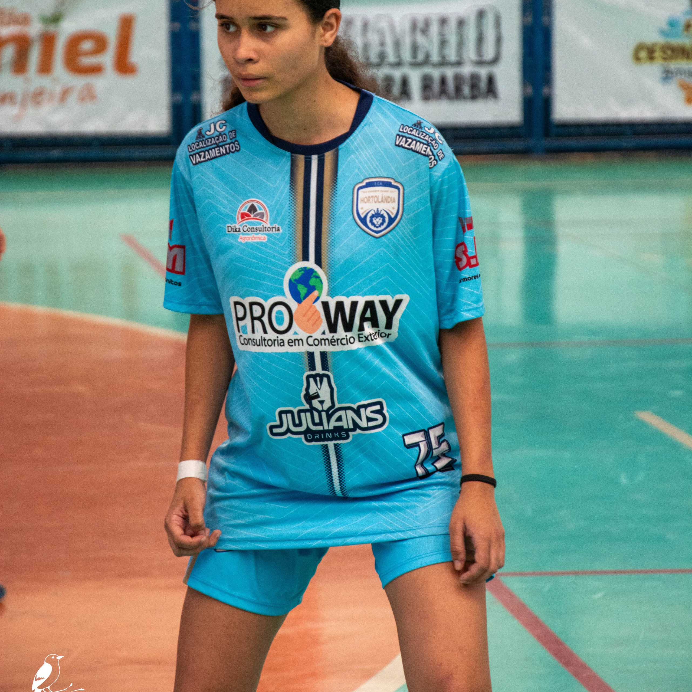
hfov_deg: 8.7
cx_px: 346
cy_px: 207
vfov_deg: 8.7
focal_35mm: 201
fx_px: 4546
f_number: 5.6
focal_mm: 105
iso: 1600
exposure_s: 1/320
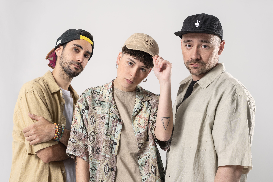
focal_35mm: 44
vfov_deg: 30.8
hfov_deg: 45.0
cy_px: 91
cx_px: 136
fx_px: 330
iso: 100
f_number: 5.6
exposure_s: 1/125
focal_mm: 29
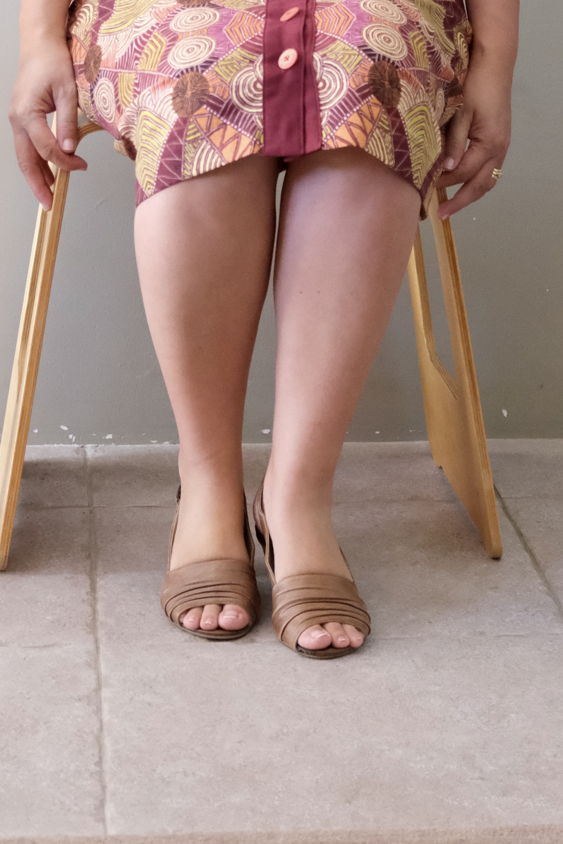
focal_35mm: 110
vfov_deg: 18.2
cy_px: 25
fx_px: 2580
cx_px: 273
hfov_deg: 12.5
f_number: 3.6
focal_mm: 28.9
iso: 3200
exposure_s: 1/38
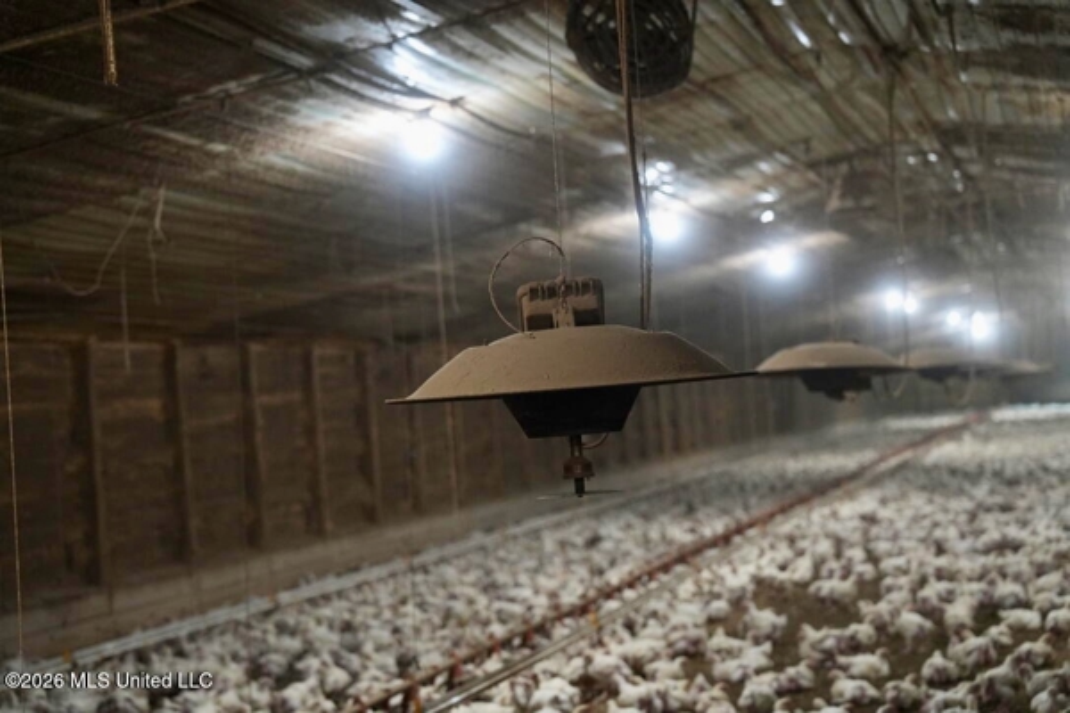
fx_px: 2080
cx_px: 535
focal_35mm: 70
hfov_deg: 28.8
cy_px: 356
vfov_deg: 19.5
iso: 3200
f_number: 2.8
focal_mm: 70
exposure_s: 1/80
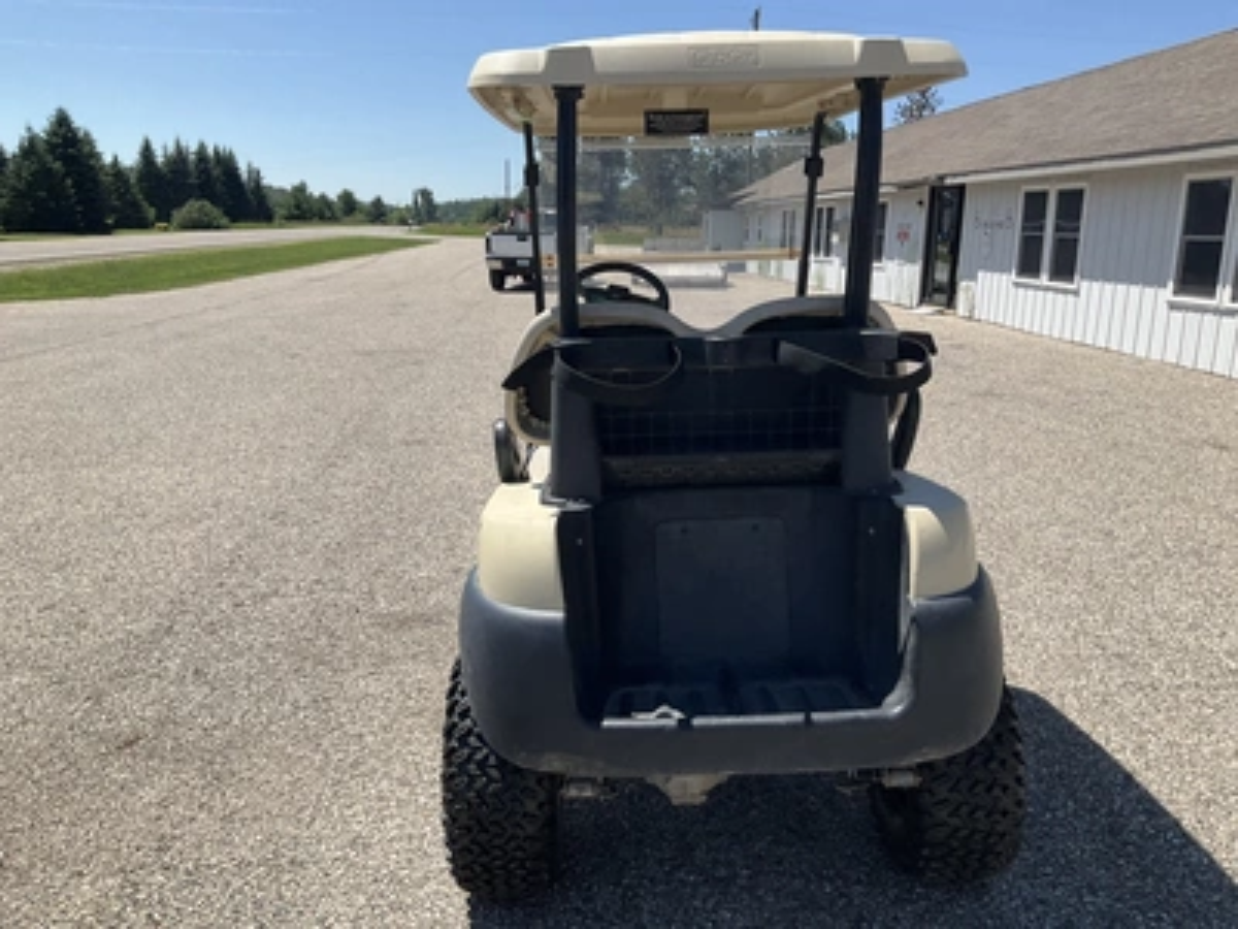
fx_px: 1037
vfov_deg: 48.2
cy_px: 464
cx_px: 619
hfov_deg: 61.7
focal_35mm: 29
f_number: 1.8
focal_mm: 3
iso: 25
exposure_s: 1/1848
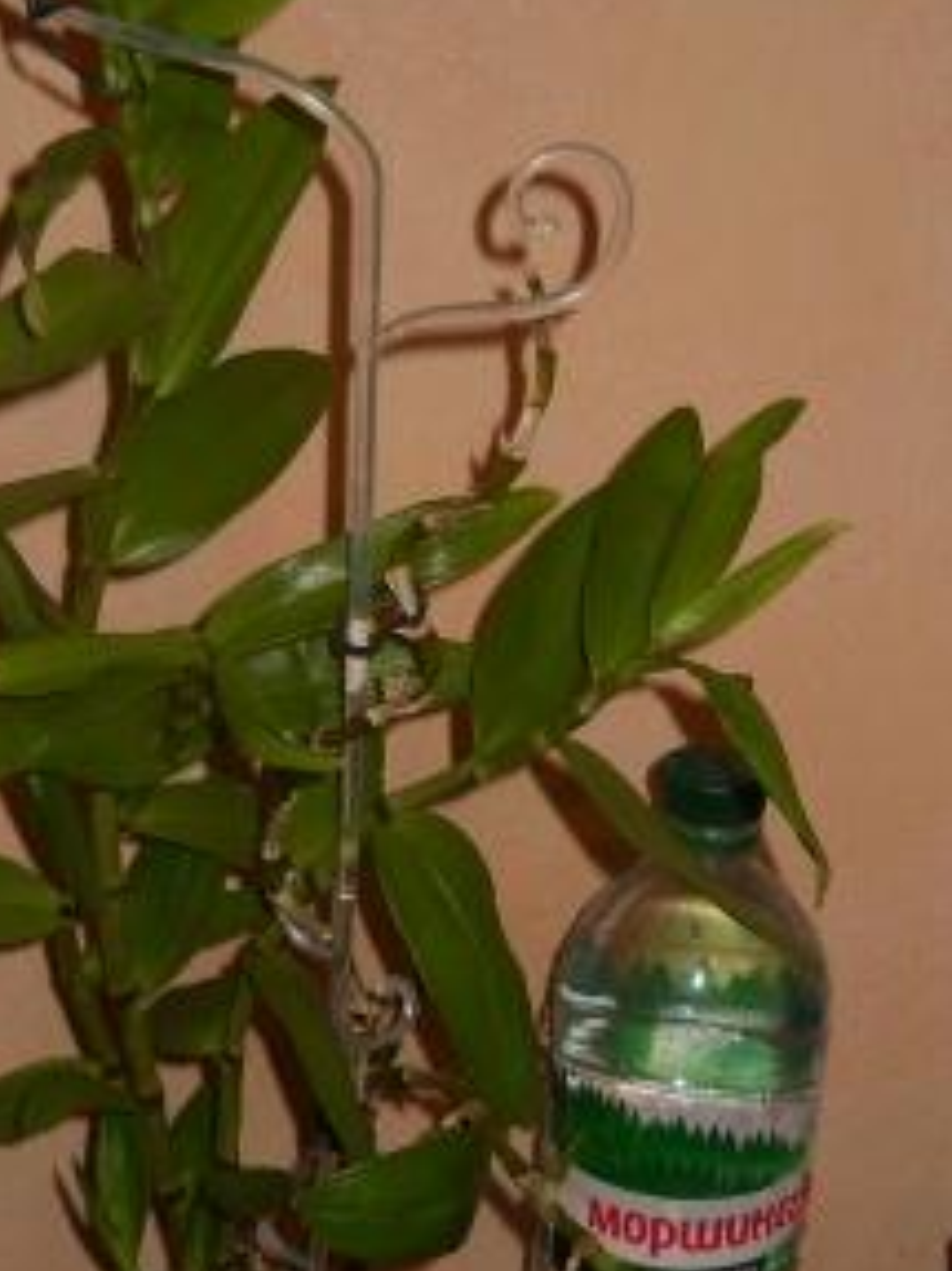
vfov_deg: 30.0
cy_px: 868
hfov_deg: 22.7
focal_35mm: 64
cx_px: 226
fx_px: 2349
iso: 80
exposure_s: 1/30
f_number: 3.1
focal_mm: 6.72
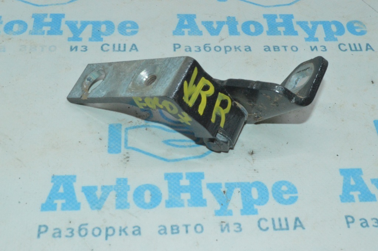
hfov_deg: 37.9
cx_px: 189
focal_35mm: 52
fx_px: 551
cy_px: 126
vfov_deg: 25.7
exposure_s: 1/50
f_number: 29
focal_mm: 35
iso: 5000
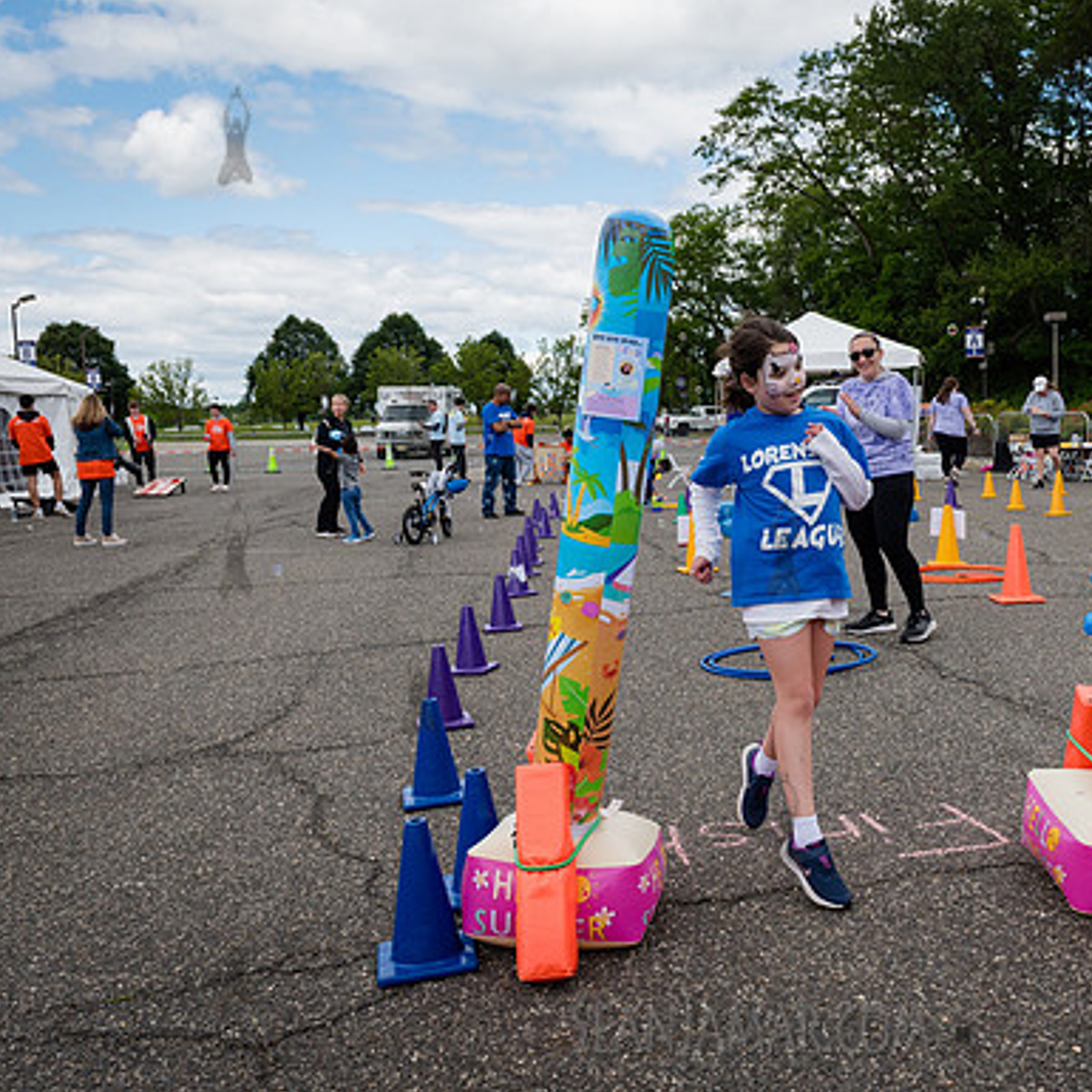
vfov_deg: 48.5
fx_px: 1213
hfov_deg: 47.4
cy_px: 548
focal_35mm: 34
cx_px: 753
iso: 400
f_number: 6.3
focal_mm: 24
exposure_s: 1/800
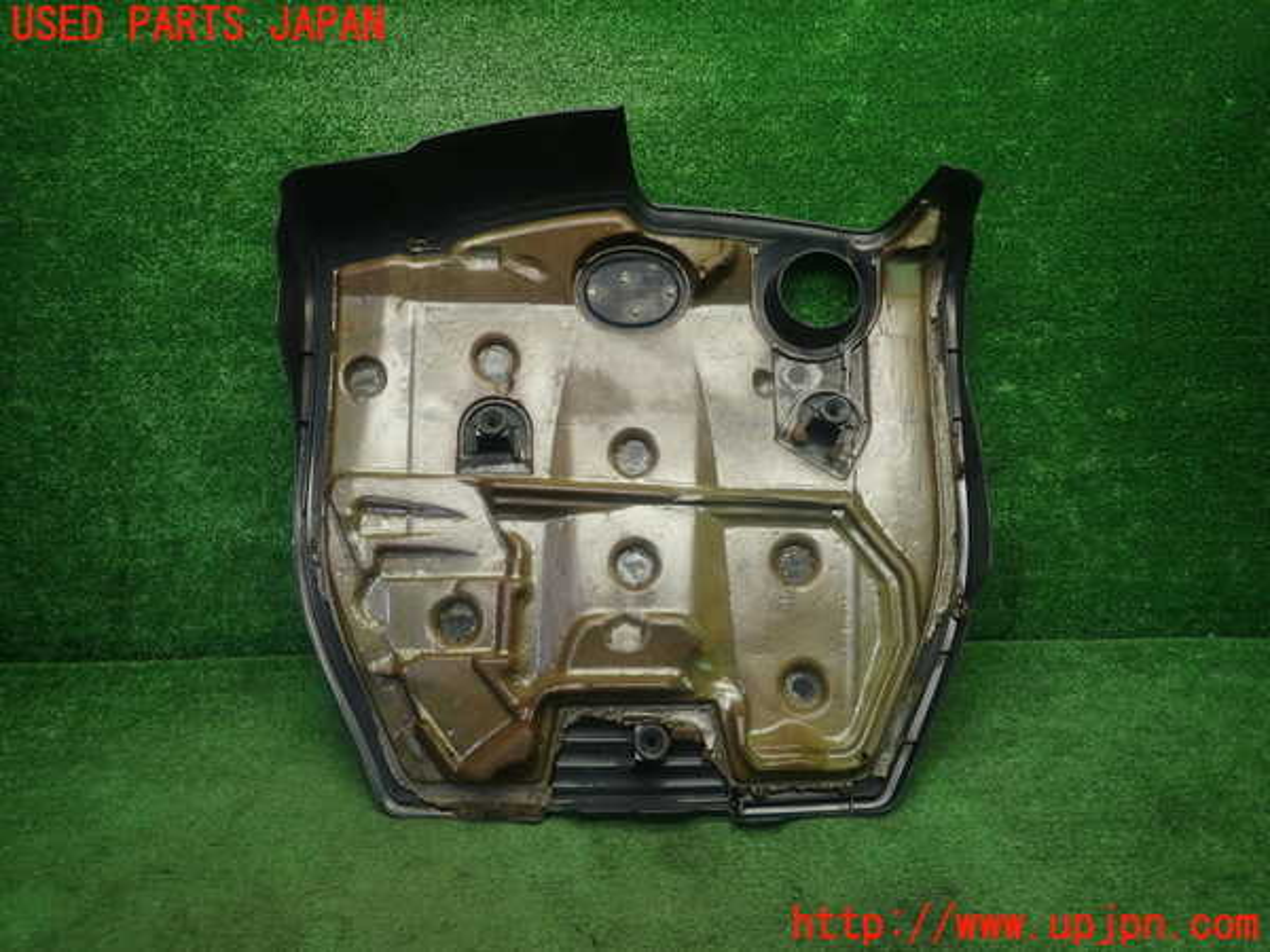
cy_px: 476
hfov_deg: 69.4
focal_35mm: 25
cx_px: 635
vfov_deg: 54.9
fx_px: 917
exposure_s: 1/60
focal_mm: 4.5
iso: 160
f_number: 2
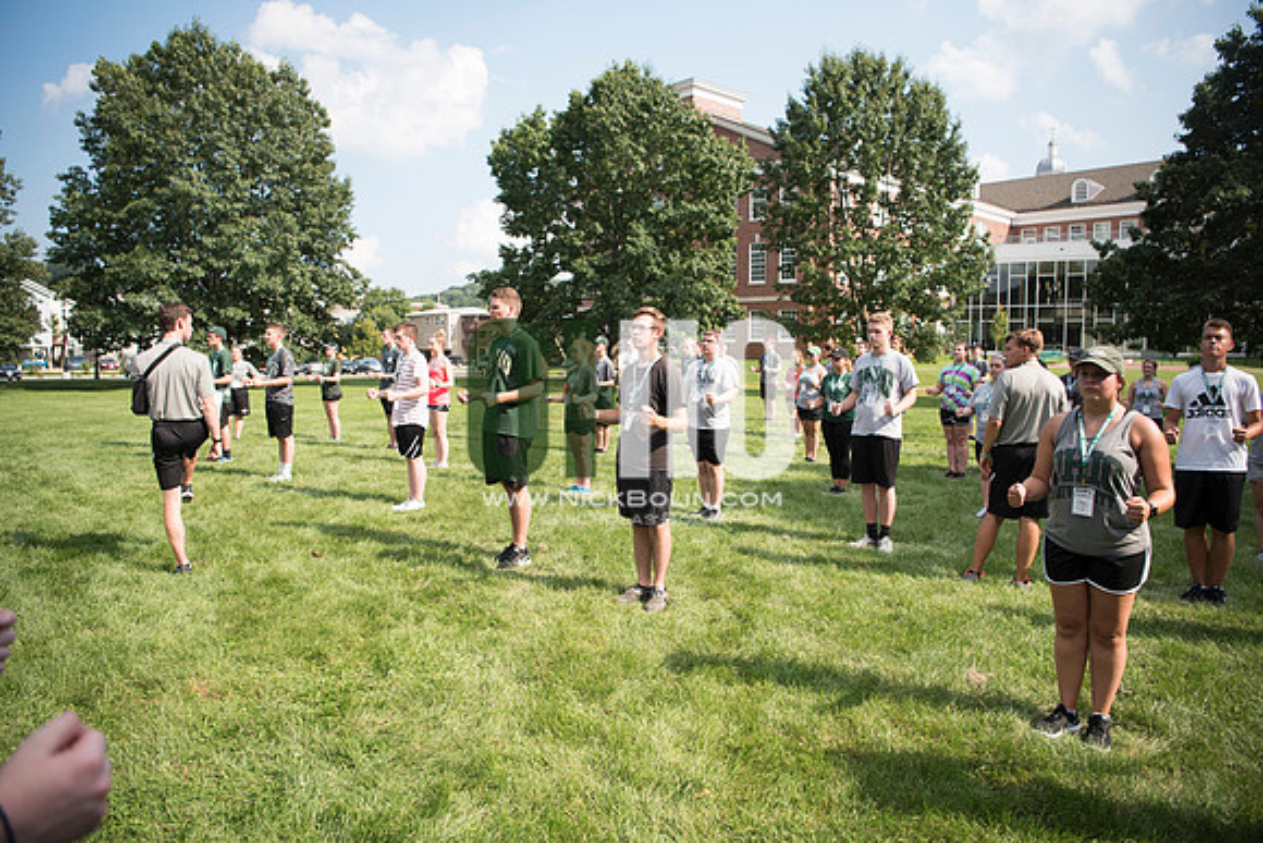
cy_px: 422
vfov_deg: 53.2
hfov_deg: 73.7
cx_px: 632
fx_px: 842
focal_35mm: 24
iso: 200
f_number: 2.8
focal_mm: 24
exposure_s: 1/1600
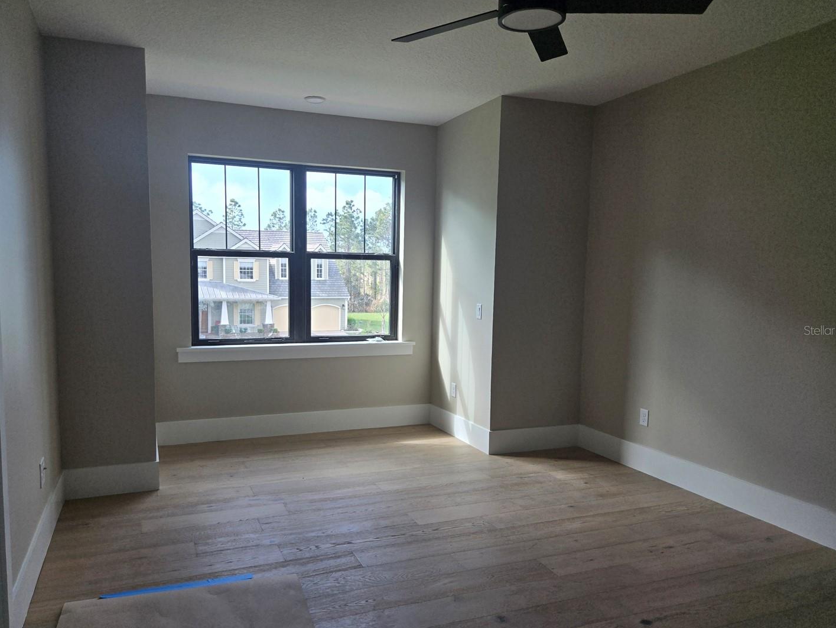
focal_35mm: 26
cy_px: 330
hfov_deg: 67.2
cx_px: 387
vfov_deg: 53.1
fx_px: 628
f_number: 1.8
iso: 80
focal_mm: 5.4
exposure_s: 1/508
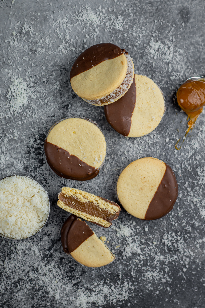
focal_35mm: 75
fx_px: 641
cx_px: 102
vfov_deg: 27.0
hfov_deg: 18.2
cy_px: 154
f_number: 4
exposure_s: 1/500
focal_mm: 50
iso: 400
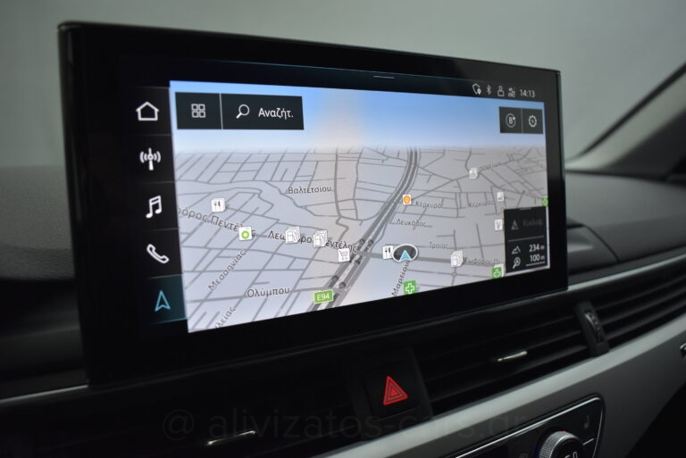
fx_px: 515
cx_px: 343
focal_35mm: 27
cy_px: 229
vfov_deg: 48.0
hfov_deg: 67.4
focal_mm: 18
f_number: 3.5
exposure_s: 1/250
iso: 1600
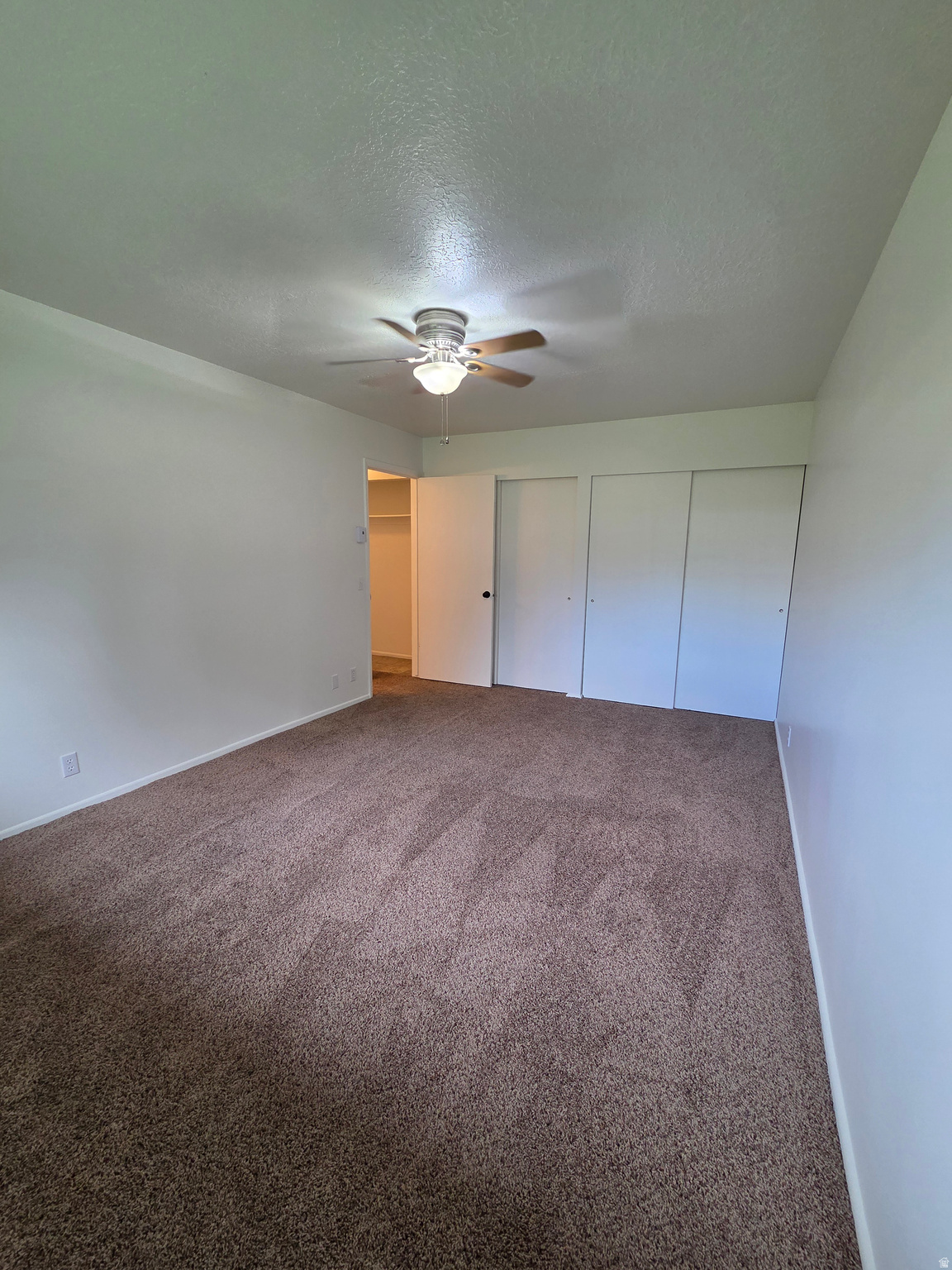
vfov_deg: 106.2
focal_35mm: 13
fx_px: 477
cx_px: 476
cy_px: 635
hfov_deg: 89.9
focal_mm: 2.2
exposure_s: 1/60
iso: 160
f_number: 2.2
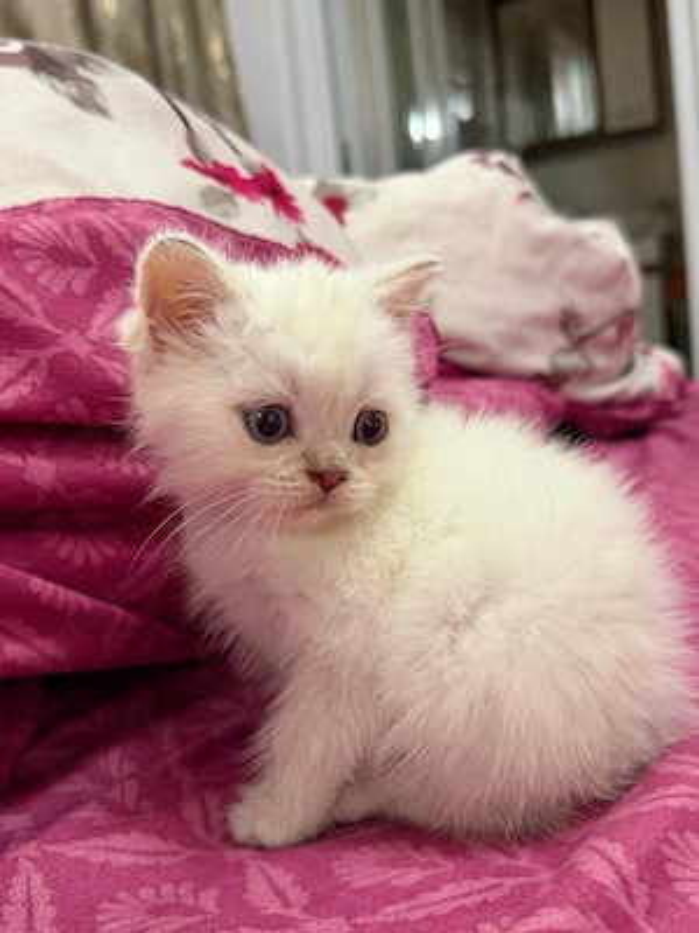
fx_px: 942
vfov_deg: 52.6
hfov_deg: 40.7
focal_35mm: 35
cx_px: 350
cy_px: 466
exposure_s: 1/60
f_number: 1.78
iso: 640
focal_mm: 6.76
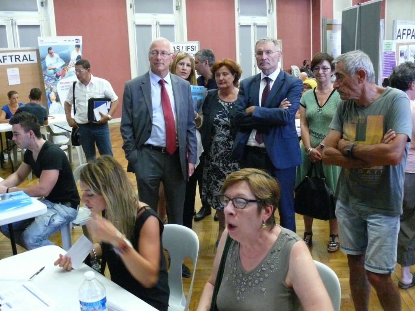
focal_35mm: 37
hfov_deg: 50.1
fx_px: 444
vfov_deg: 38.7
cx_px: 208
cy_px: 156
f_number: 2.8
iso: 800
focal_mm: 7.8
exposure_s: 1/30
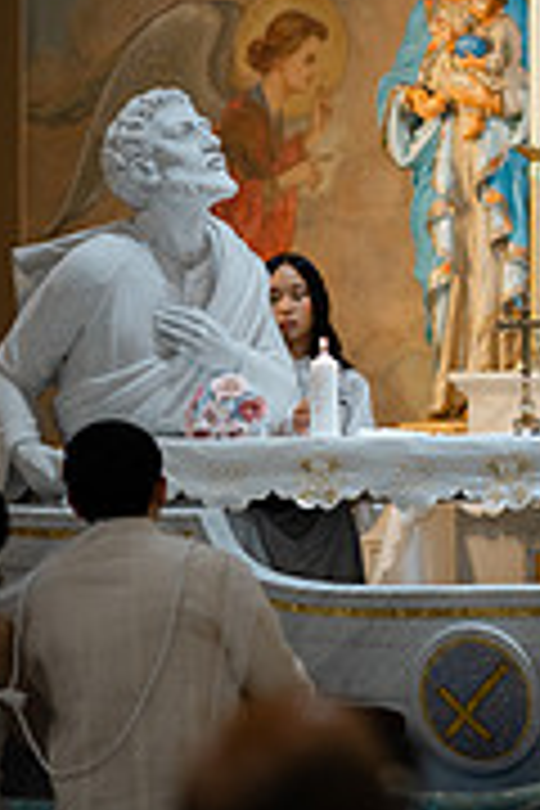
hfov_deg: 5.2
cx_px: 644
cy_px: 148
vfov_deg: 7.8
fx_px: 5917
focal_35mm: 263
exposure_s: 1/640
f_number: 1.4
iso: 640
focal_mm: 105
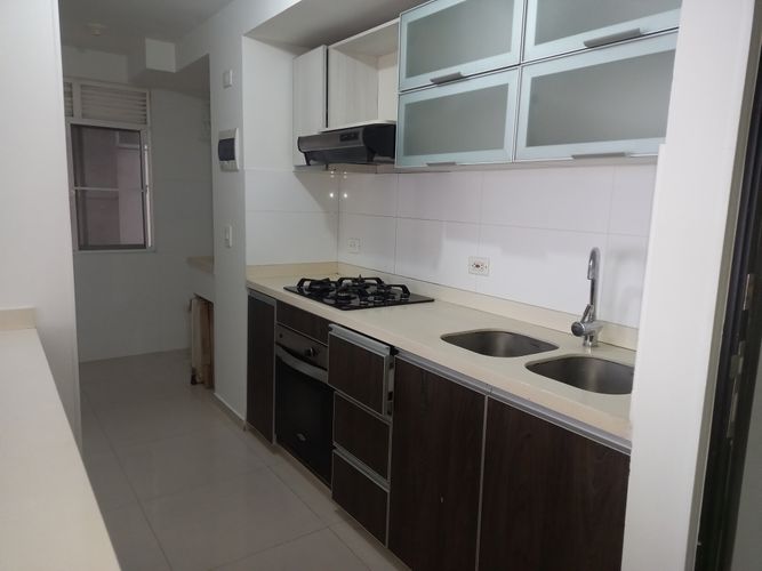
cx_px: 381
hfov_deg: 69.4
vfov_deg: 54.9
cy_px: 286
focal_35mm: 25
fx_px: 550
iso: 250
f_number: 2
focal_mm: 4.6
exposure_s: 1/33.3
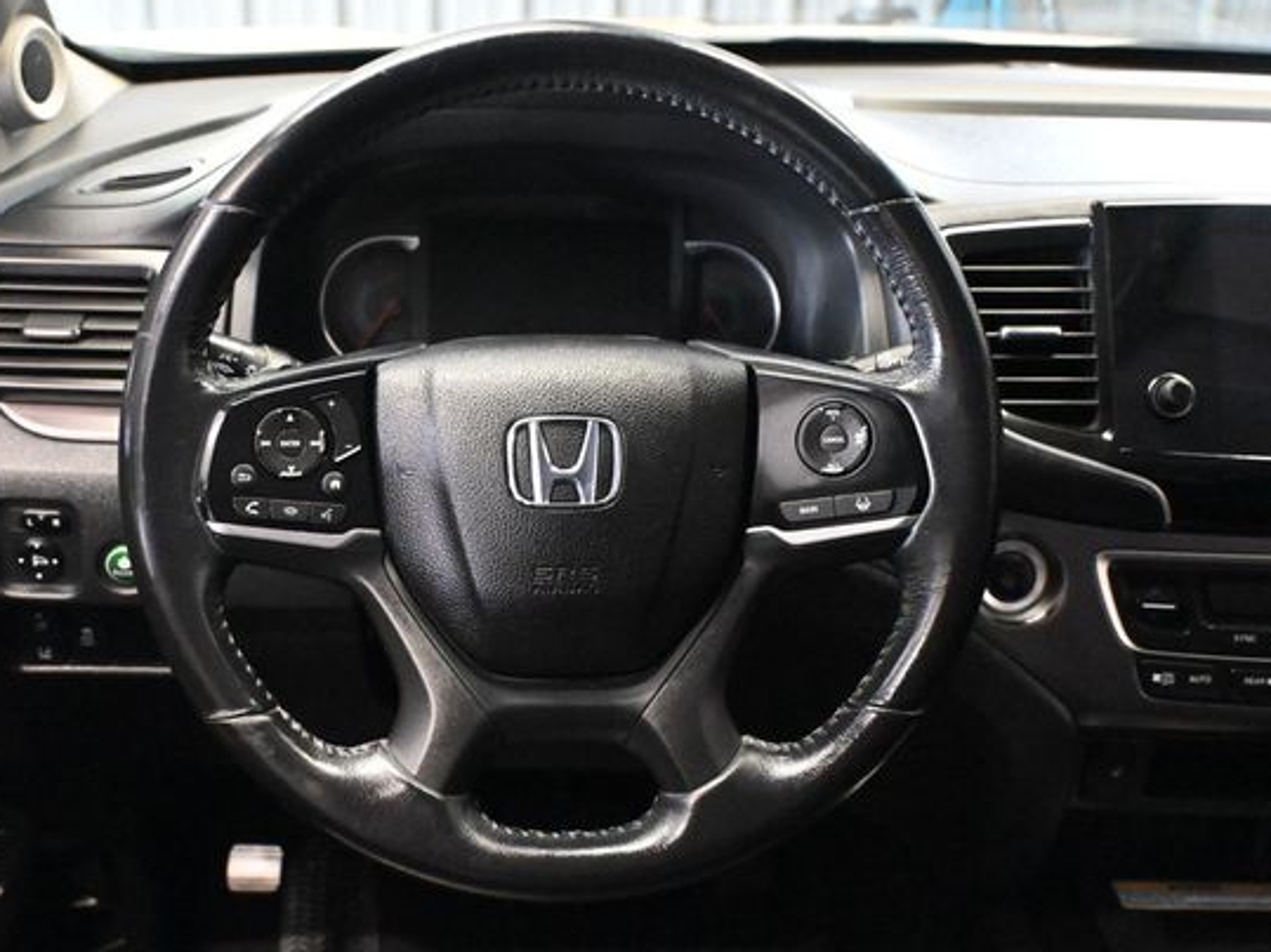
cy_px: 470
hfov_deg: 45.7
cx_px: 552
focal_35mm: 41
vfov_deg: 35.1
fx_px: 1505
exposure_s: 1/50
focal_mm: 24
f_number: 4.2
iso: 12800
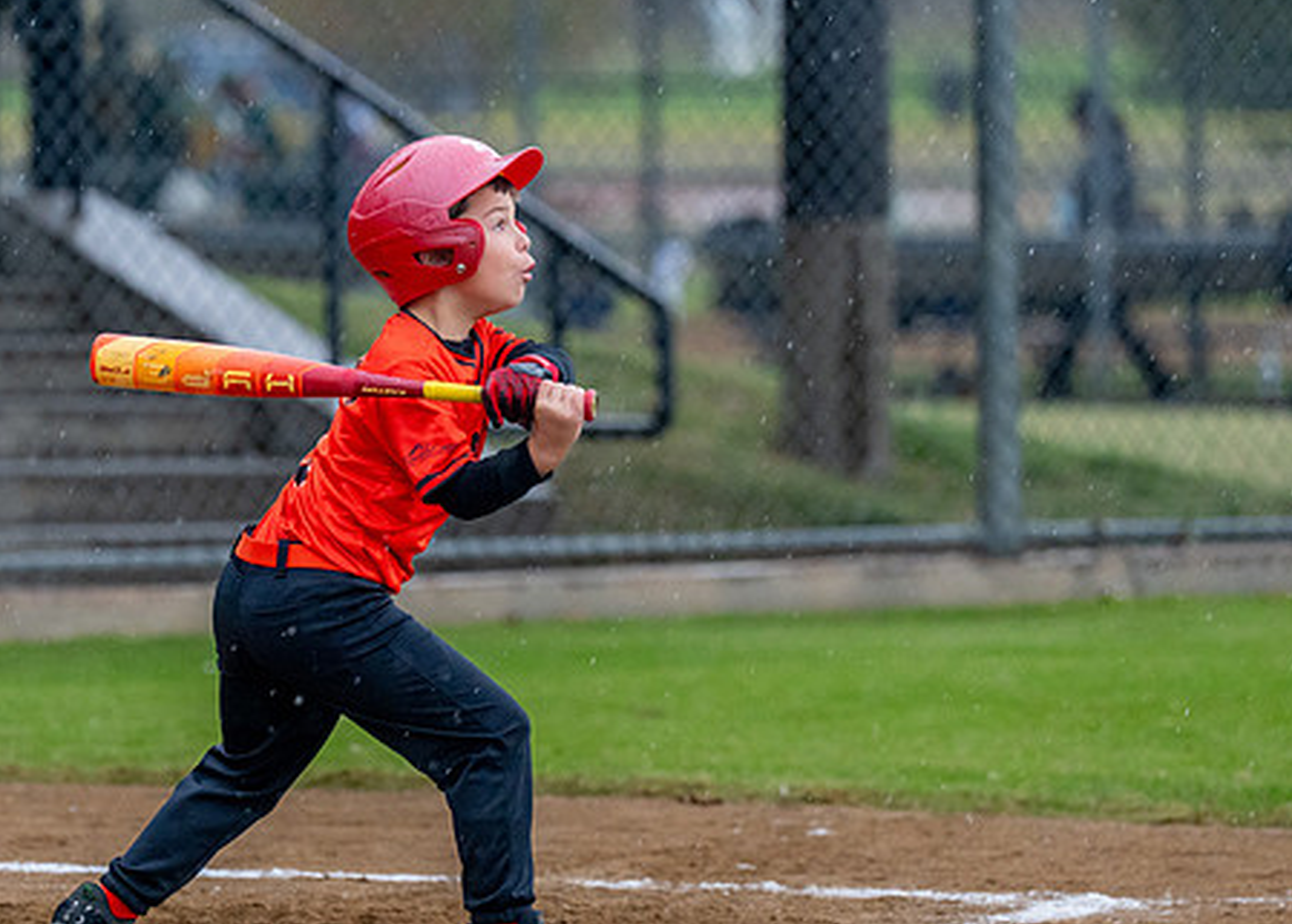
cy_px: 364
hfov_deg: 6.2
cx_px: 405
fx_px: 11966
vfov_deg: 4.4
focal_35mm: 326
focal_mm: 163
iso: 1600
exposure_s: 1/1000
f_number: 2.8
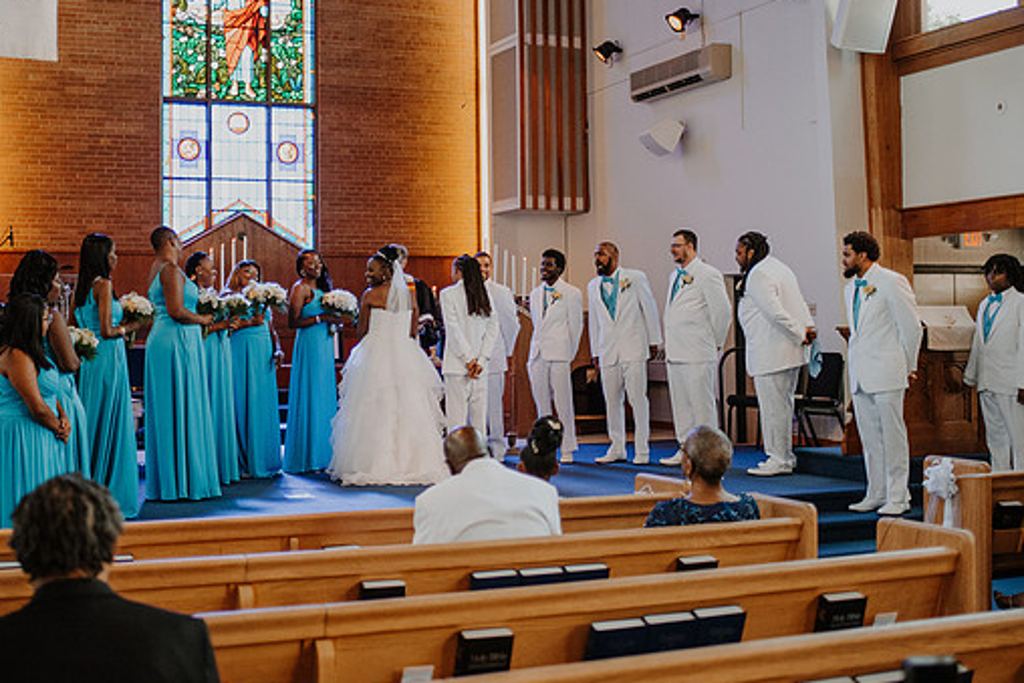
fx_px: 1394
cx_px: 453
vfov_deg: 27.5
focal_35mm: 49
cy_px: 307
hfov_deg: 40.3
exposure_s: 1/1250
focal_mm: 35
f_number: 1.8
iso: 2000
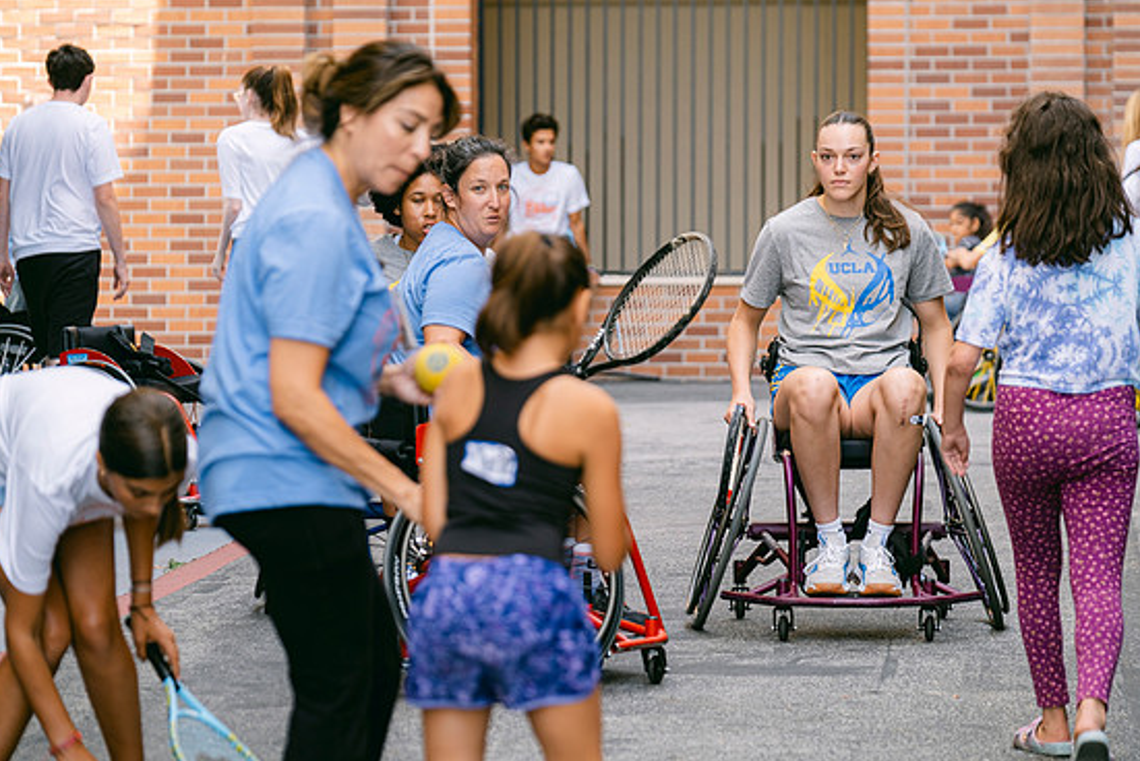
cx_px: 586
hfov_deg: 12.5
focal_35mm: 164
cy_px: 384
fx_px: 5196
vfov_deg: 8.4
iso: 160
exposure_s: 1/160
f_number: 2.8
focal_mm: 102.2
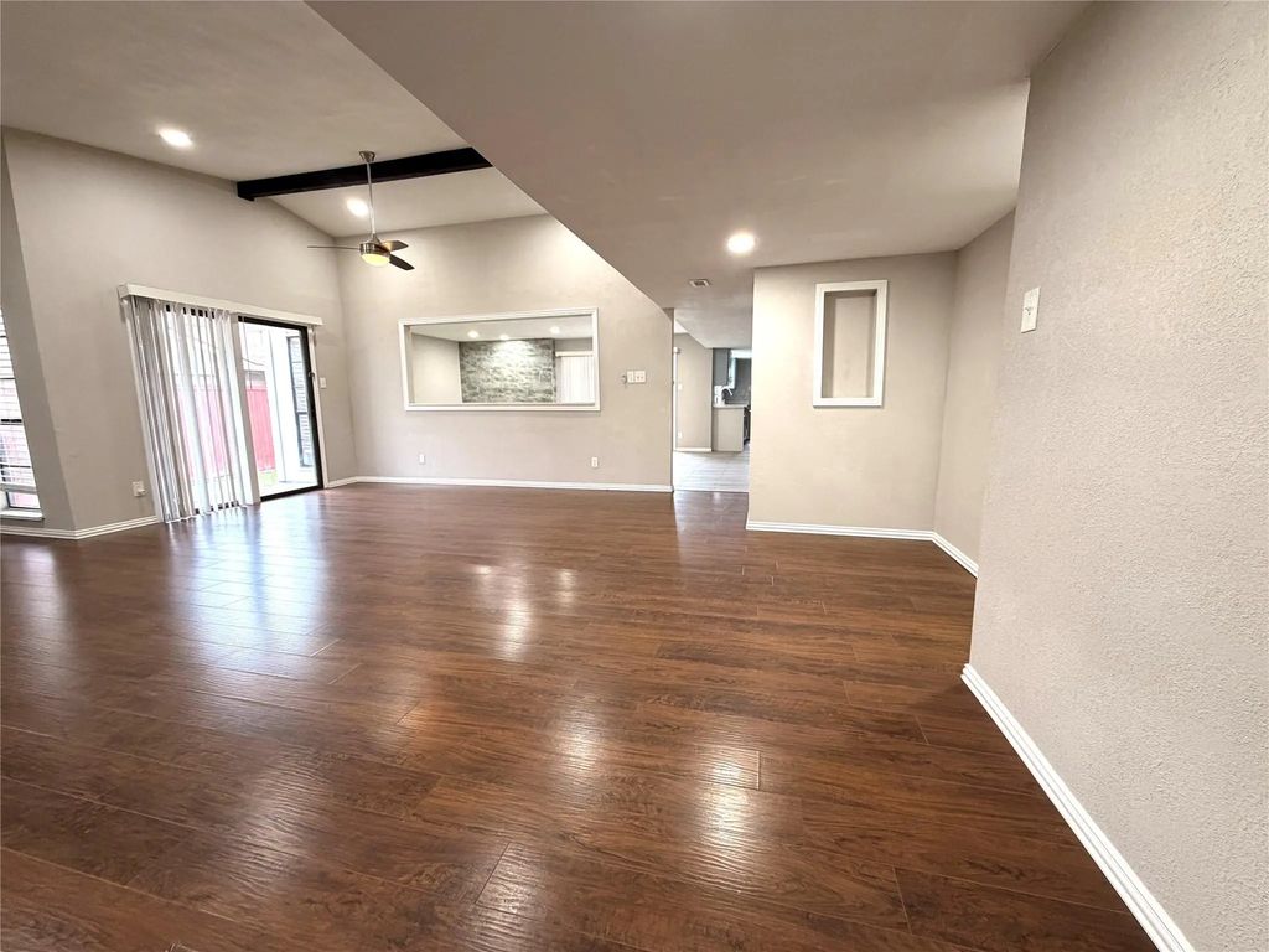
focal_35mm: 14
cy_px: 476
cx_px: 634
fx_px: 513
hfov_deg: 102.1
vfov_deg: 85.7
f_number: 2.2
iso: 200
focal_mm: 2.22
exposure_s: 1/60
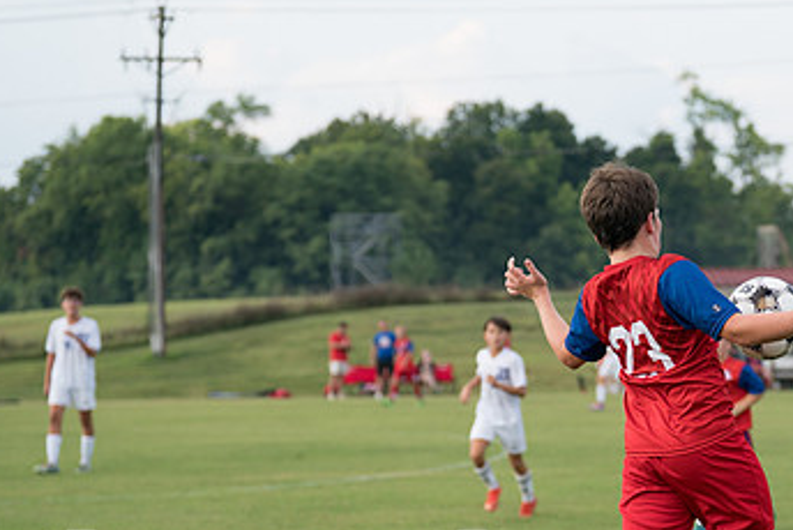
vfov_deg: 11.6
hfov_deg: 17.2
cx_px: 655
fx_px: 2601
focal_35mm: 118
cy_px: 434
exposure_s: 1/1250
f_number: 2.8
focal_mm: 70
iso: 250
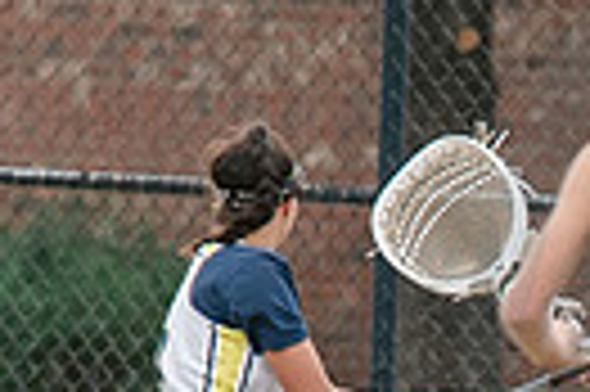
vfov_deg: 0.6
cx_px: 1035
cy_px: 1226
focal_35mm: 2272
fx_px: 37189
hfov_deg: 0.9
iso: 360
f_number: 2.8
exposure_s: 1/1250
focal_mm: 200
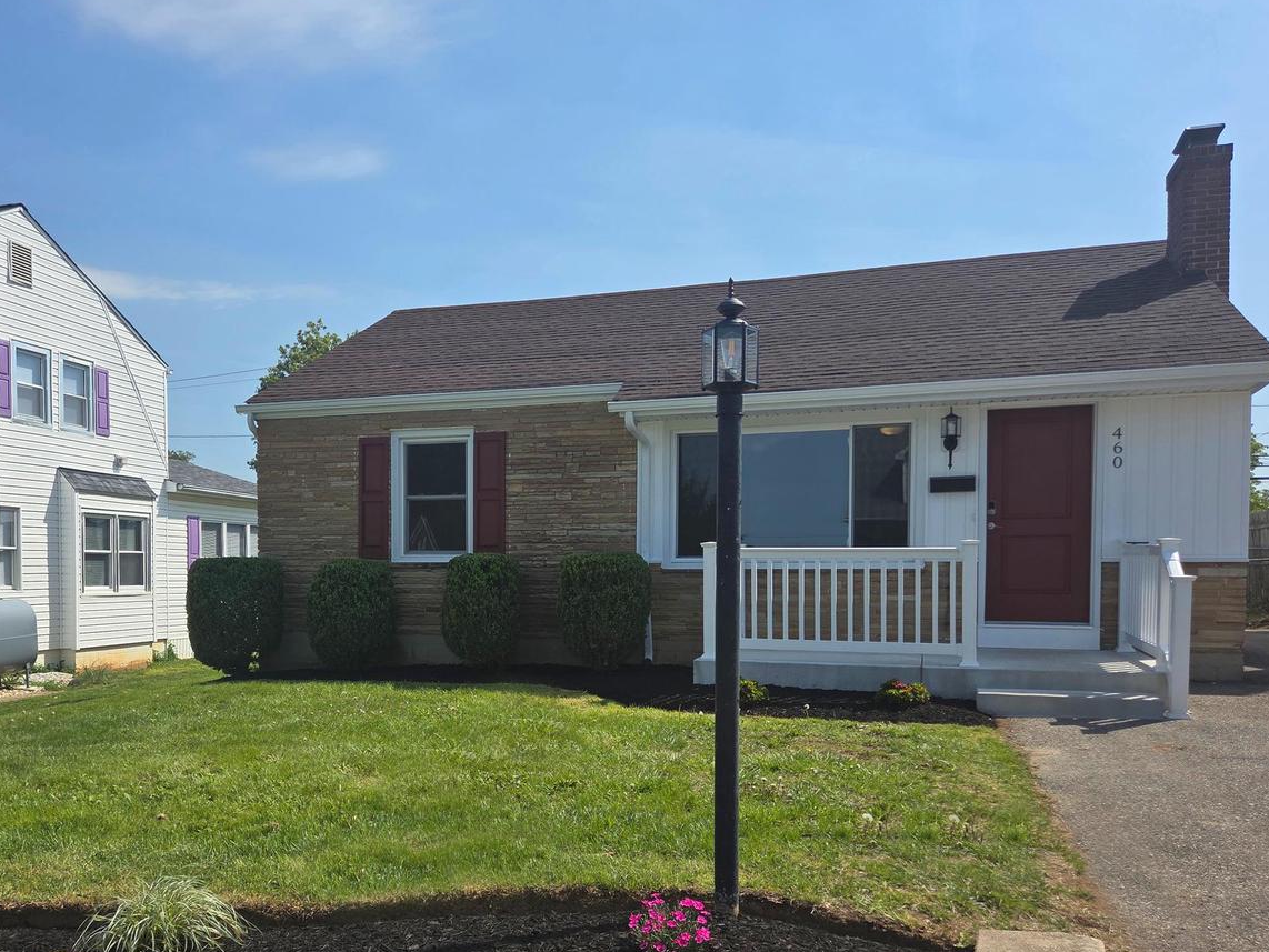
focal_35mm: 29
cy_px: 585
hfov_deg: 61.3
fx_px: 1063
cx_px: 529
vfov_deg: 47.9
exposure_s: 1/6217
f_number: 1.8
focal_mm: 5.4
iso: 80
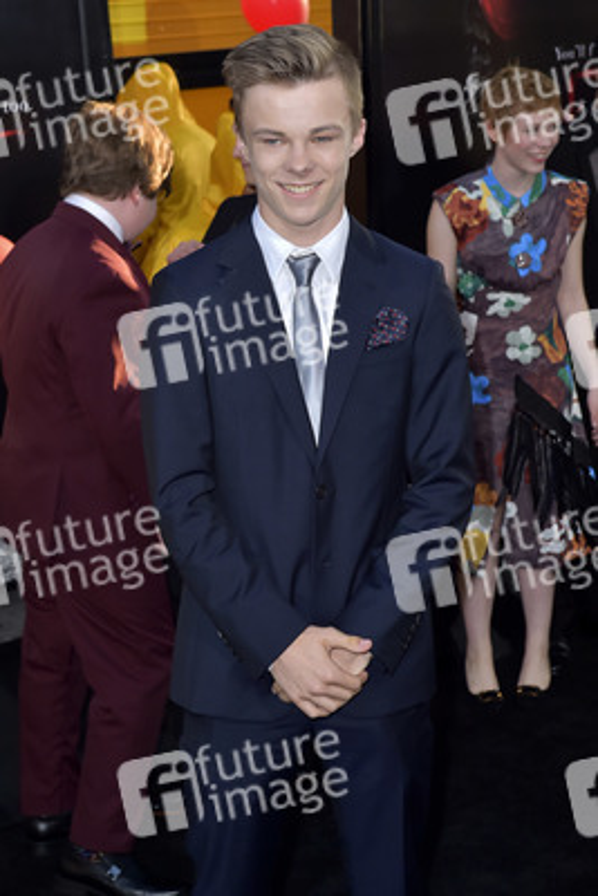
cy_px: 448
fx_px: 1543
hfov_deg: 21.9
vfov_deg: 32.4
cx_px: 299
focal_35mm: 62
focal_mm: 62
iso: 500
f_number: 6.3
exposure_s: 1/250
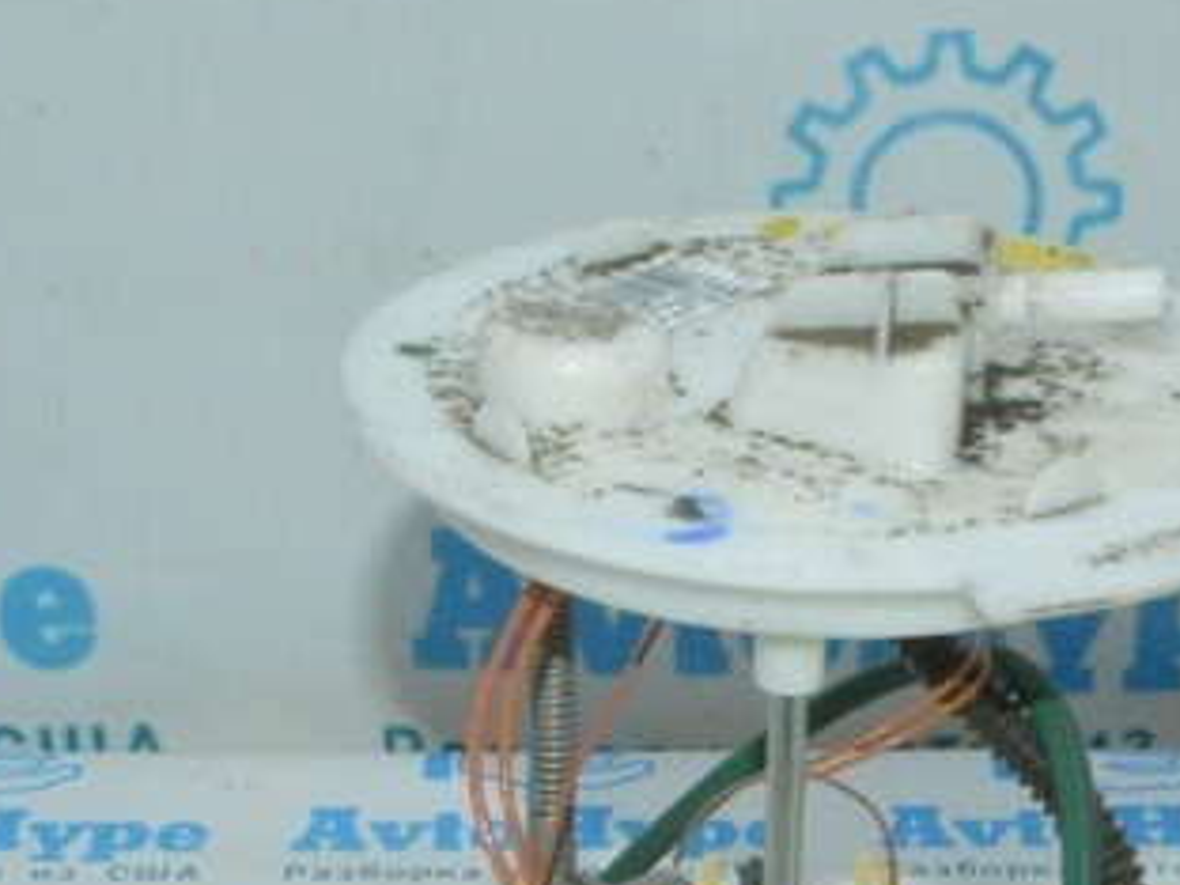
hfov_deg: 18.9
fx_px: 3545
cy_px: 928
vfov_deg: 14.0
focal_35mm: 104
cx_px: 734
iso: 2800
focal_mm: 22
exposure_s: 1/40
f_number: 25
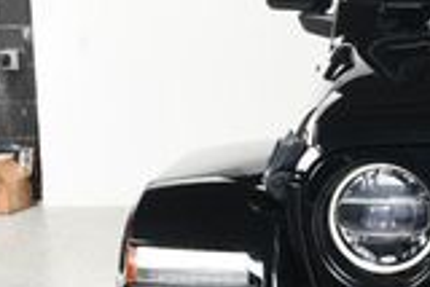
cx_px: 632
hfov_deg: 13.5
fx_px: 1722
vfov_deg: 9.5
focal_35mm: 144
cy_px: 266
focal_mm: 24
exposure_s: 1/160
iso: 160
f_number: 9
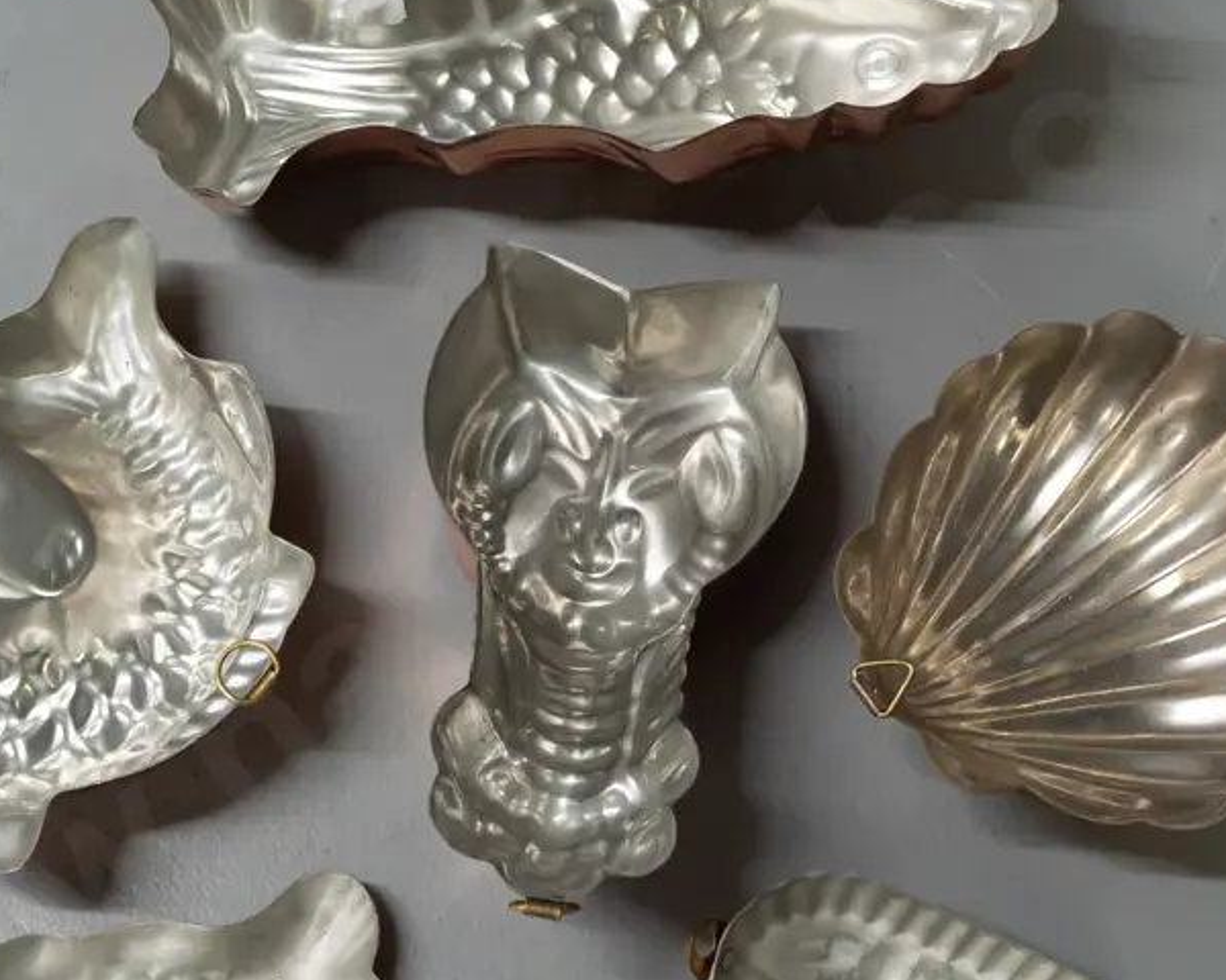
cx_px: 599
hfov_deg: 31.4
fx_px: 2177
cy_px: 496
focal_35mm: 60
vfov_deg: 25.4
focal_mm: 18
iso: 2500
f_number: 5
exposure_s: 1/125
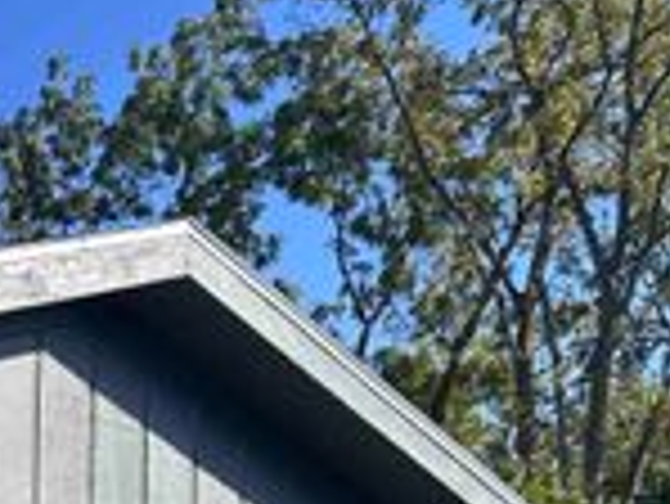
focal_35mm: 87
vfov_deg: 15.5
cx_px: -247
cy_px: 785
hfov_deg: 20.2
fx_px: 1685
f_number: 1.5
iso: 50
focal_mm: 5.7
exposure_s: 1/2632
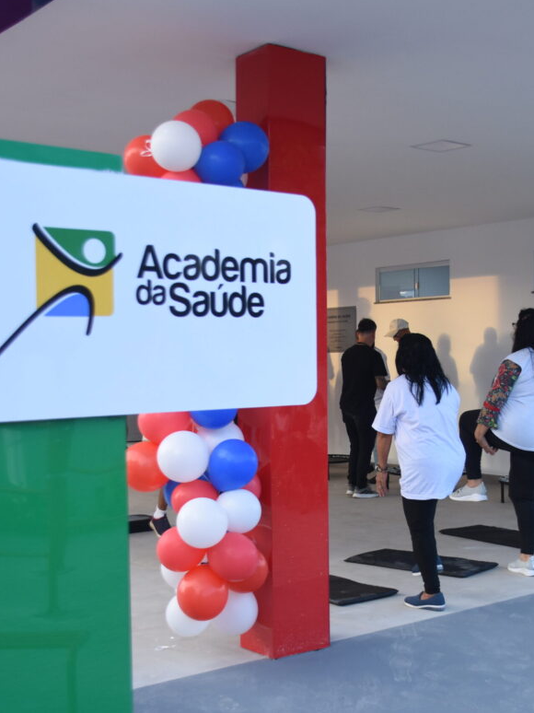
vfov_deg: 39.7
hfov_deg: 30.1
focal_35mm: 48
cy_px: 355
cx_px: 339
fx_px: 988
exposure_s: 1/200
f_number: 4
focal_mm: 22
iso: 500
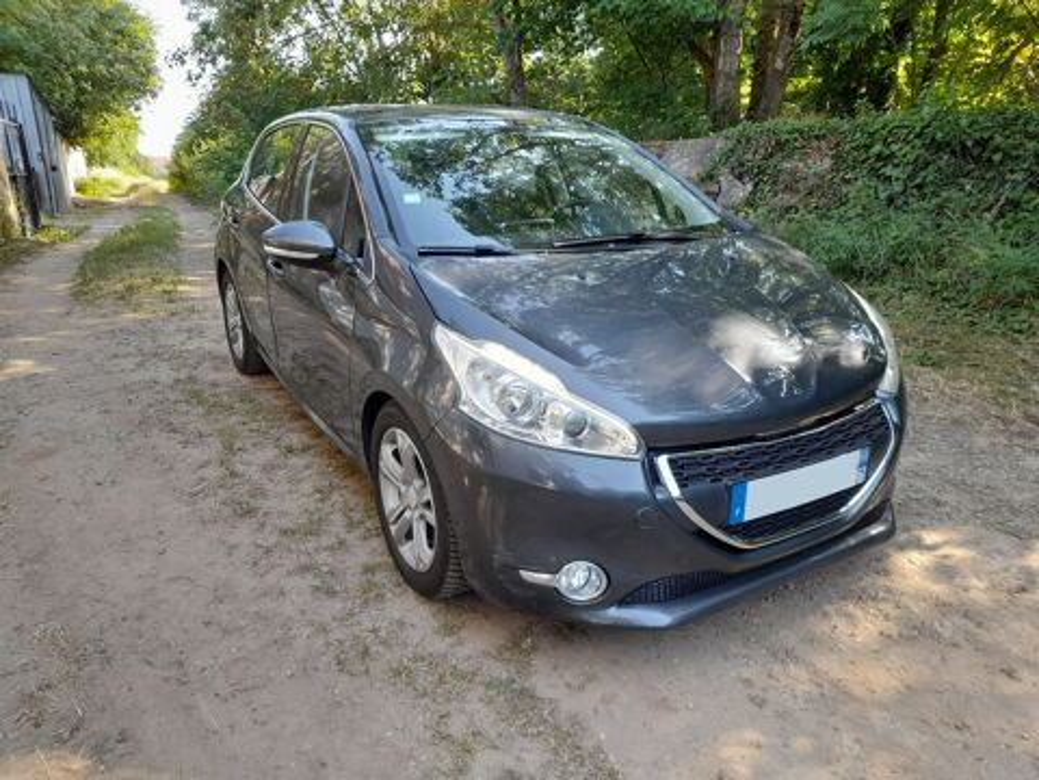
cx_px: 520
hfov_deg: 69.4
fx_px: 750
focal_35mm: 25
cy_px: 390
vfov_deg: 54.9
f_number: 2
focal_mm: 4.6
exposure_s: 1/50
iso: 32
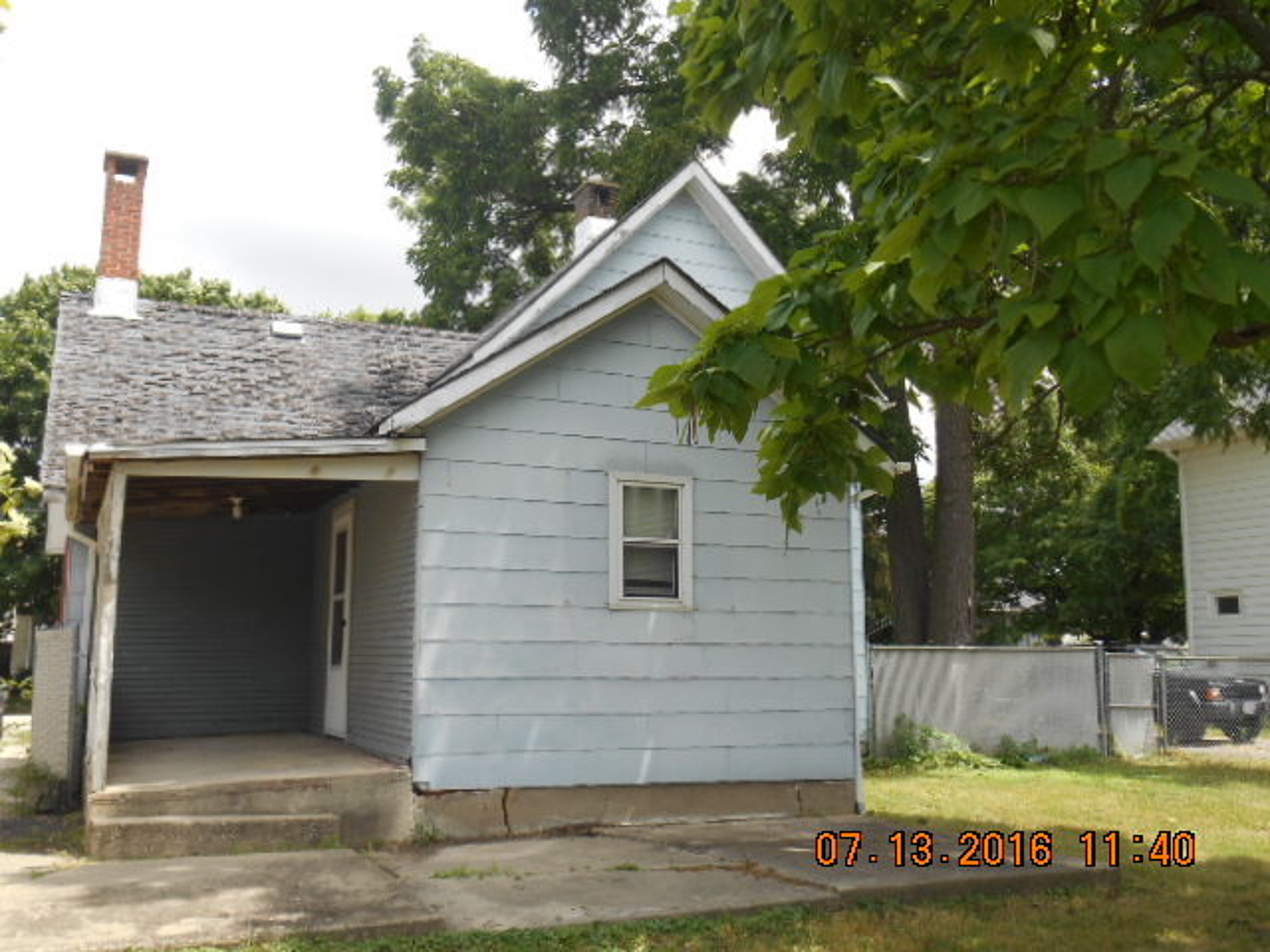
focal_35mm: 35
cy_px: 476
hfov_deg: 52.6
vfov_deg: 40.7
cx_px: 635
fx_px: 1284
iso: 80
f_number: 3.7
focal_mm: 6.3
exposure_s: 1/320
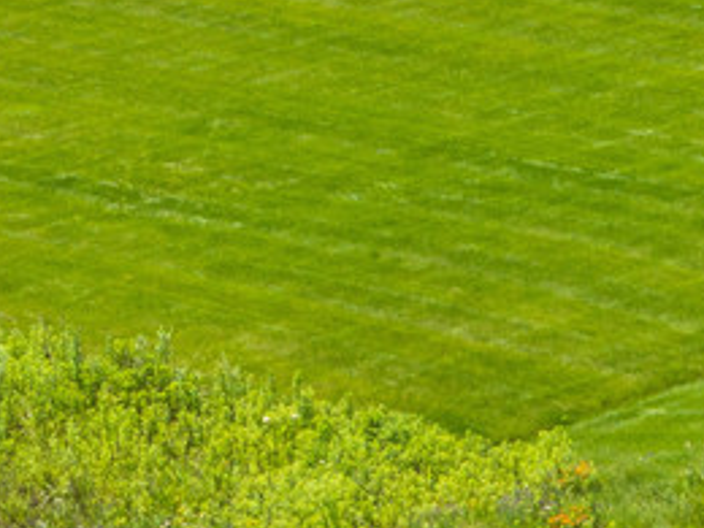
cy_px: -222
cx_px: 1871
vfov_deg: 3.8
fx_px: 7891
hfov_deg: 4.9
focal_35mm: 388
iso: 100
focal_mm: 19.4
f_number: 2.8
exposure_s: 1/1000
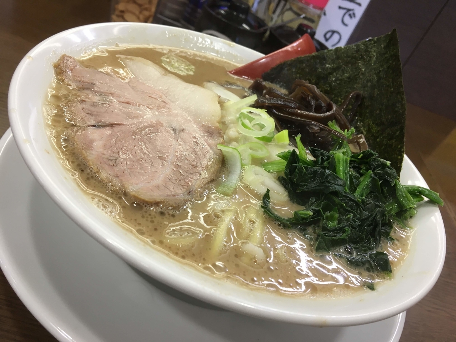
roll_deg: -25.2
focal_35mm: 29
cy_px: 171
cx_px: 228
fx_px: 382
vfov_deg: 48.2
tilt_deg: -33.6
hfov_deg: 61.7
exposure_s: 1/33
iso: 64
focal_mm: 4.15
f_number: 2.2
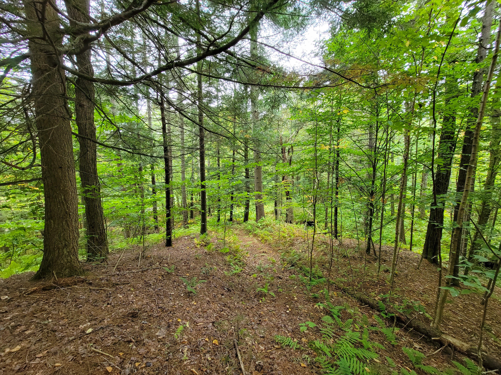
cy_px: 188
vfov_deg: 89.9
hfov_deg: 106.2
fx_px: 188
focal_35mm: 13
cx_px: 250
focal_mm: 2.2
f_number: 2.2
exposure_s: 1/60
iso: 320
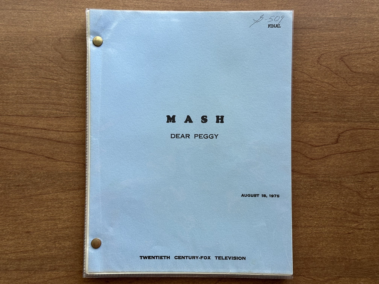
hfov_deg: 39.7
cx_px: 190
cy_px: 142
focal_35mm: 48
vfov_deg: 30.3
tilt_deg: -89.0
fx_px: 526
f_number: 1.78
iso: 125
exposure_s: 1/60
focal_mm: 6.86
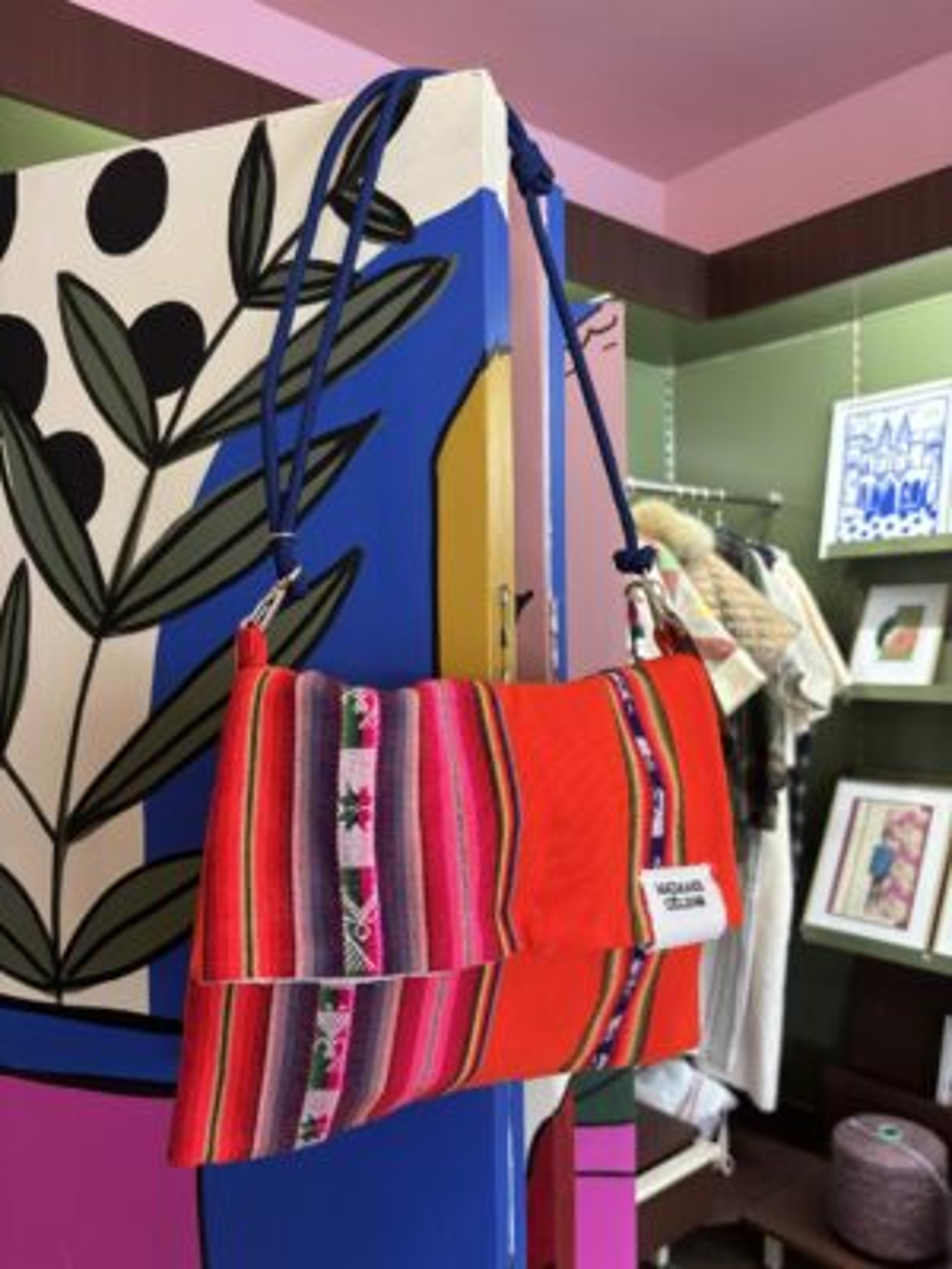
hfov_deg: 53.1
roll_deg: -0.4
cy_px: 634
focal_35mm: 26
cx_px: 476
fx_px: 953
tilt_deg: -0.2
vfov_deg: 67.3
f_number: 1.6
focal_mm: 5.96
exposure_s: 1/50
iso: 320
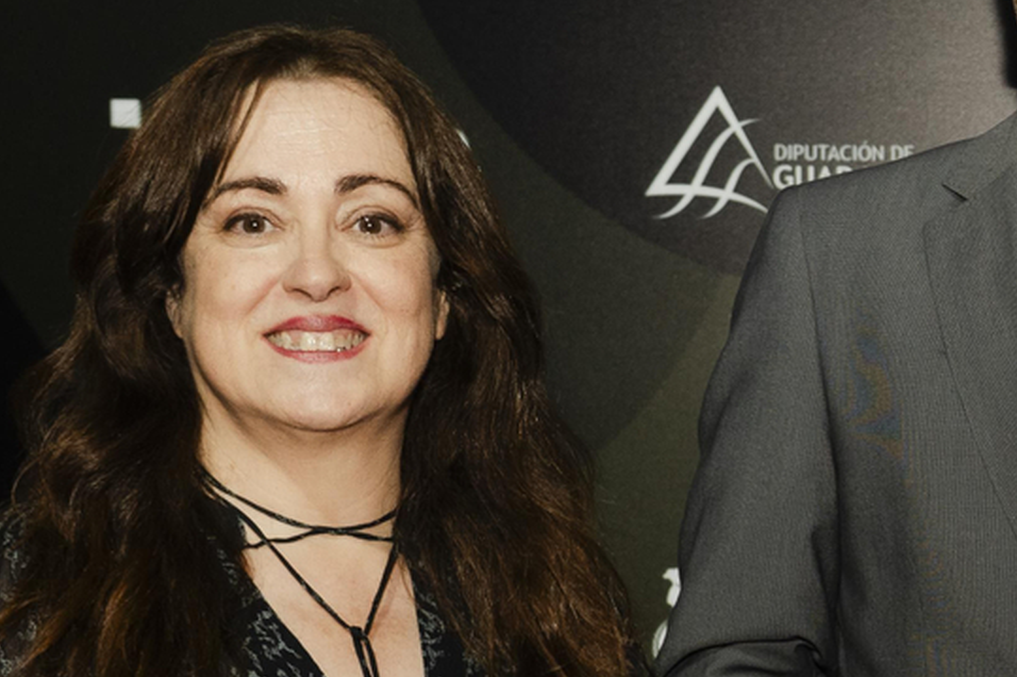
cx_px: 1506
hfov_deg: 13.7
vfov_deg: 9.7
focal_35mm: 141
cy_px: 669
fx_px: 3982
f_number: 4
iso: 800
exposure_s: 1/160
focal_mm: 38
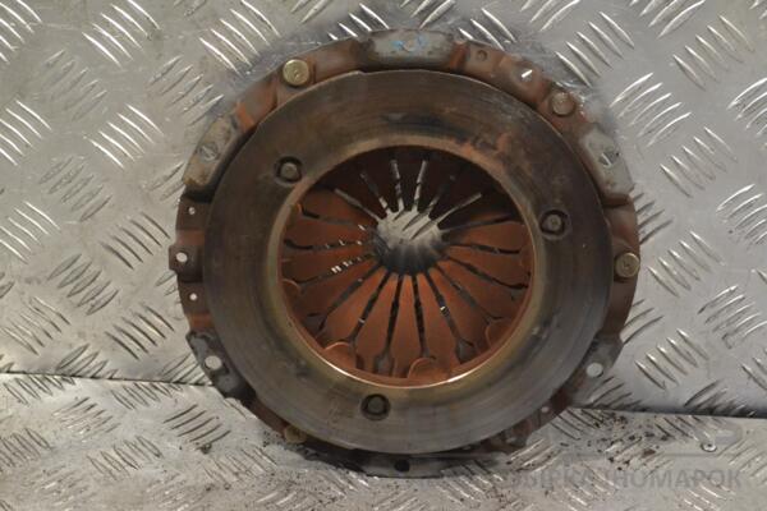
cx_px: 384
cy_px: 256
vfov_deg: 16.6
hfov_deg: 24.6
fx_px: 1758
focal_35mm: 82
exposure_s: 1/200
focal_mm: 55
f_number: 7.1
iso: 3200
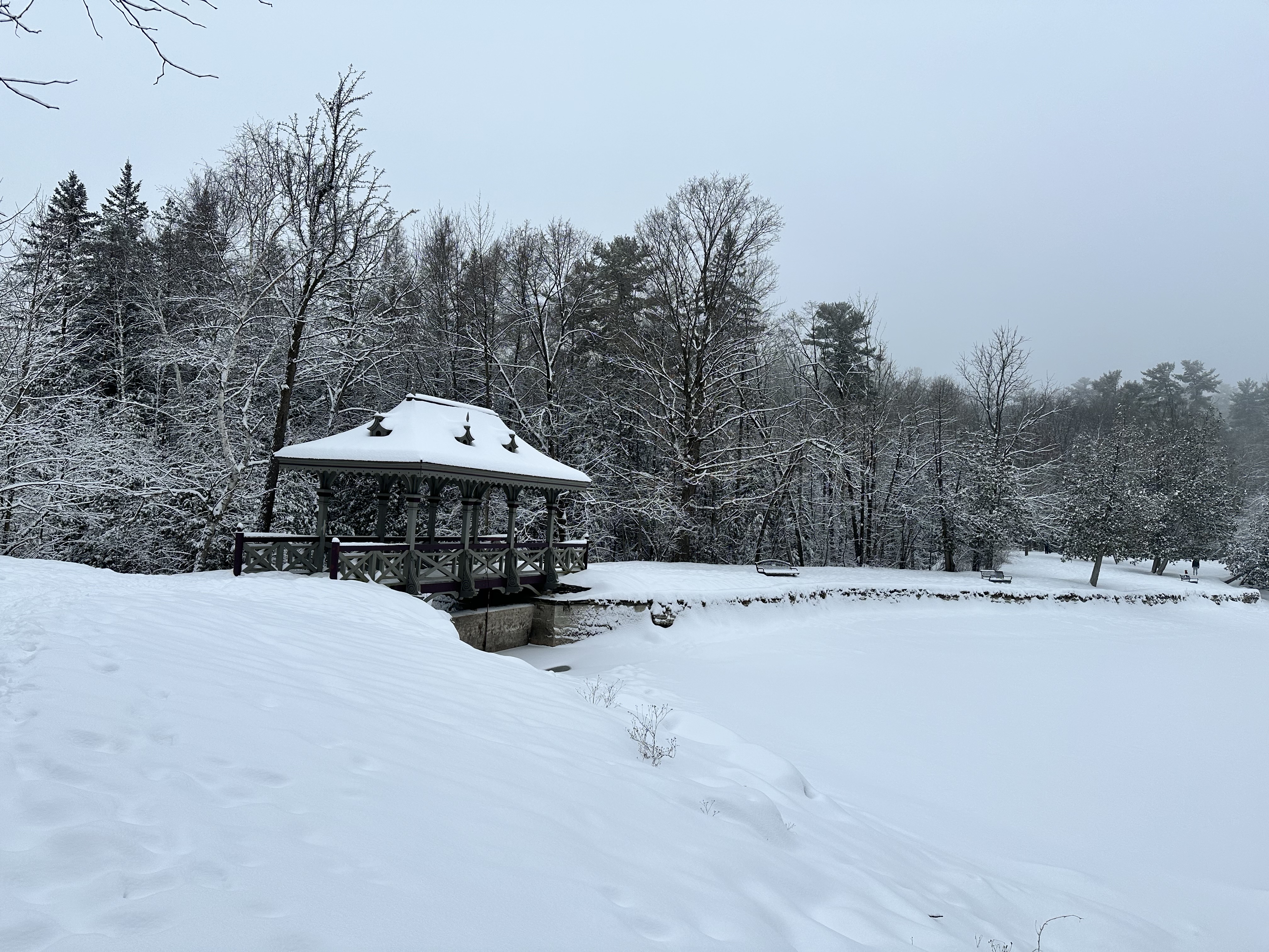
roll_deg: -3.5
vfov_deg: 56.8
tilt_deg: +3.4
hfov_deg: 71.6
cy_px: 476
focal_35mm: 24
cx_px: 634
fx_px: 880
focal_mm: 6.86
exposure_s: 1/1812
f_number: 1.78
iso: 80
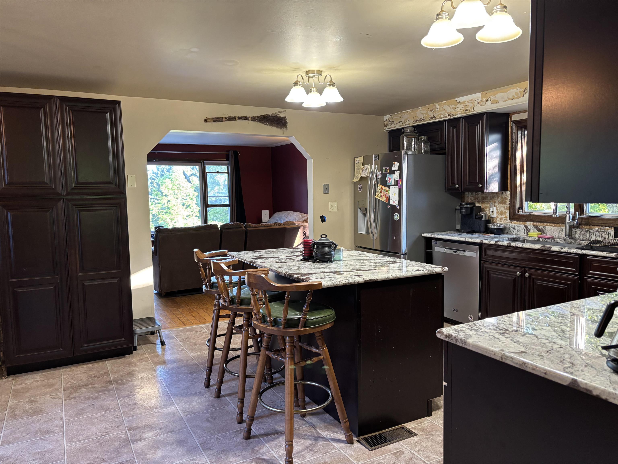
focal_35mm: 26
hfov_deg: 67.3
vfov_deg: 53.1
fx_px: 464
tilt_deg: -5.8
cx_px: 309
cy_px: 232
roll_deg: +0.1
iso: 250
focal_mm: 5.96
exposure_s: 1/60
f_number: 1.6
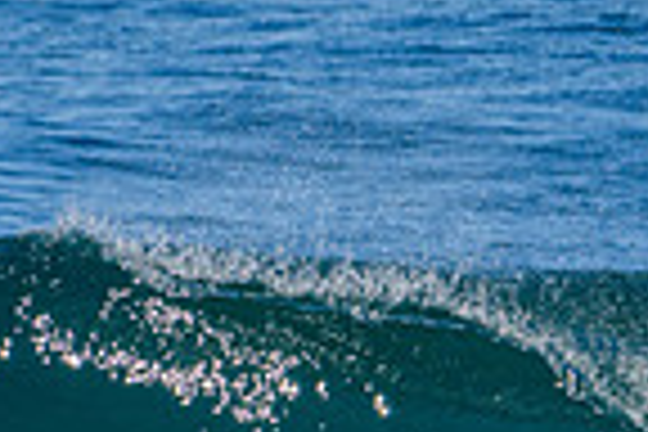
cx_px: 846
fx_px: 54500
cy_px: 538
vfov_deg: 0.5
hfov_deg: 0.7
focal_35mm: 3028
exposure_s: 1/2000
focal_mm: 500
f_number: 5.6
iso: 250
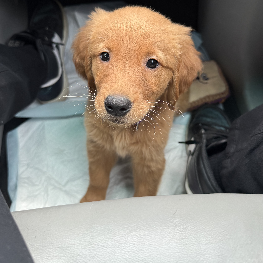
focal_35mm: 29
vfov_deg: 55.1
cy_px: 100
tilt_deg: -48.3
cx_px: 130
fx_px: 249
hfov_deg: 55.6
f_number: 1.78
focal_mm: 6.76
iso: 64
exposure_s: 1/262
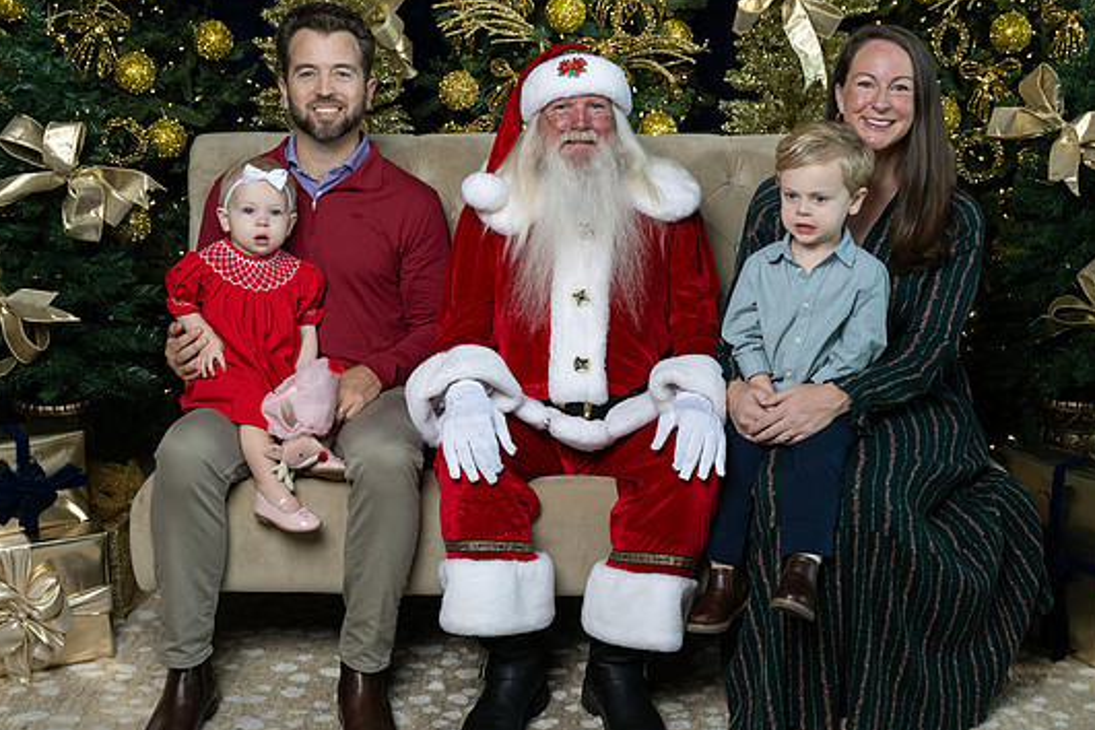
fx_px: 1429
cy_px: 337
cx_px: 565
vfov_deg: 28.6
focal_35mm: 47
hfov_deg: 41.9
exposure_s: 1/60
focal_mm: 43
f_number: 7.1
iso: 400
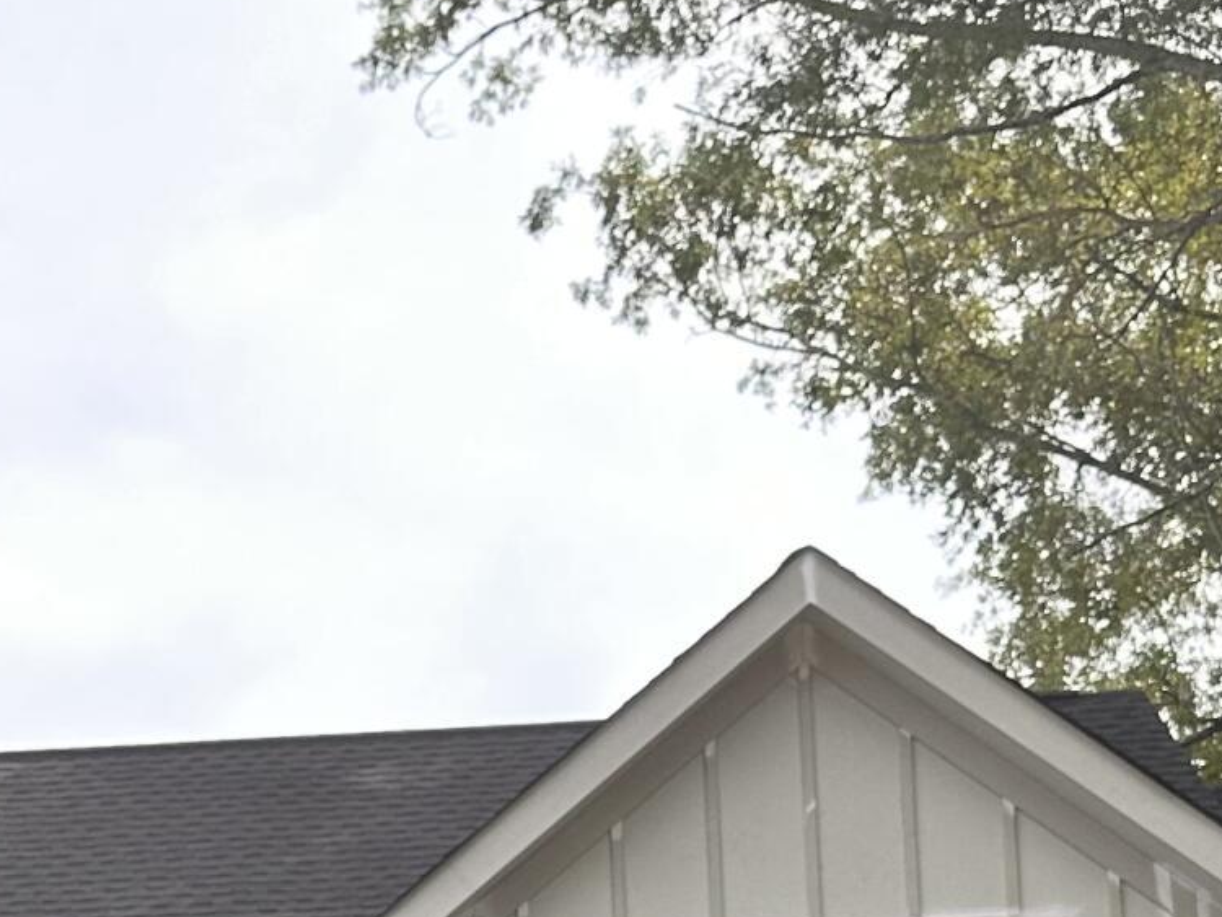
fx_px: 3390
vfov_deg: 14.5
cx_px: -26
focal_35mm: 96
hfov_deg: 19.8
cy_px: 1339
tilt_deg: +11.4
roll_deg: -0.2
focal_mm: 6.86
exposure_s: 1/1119
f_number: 1.78
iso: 80
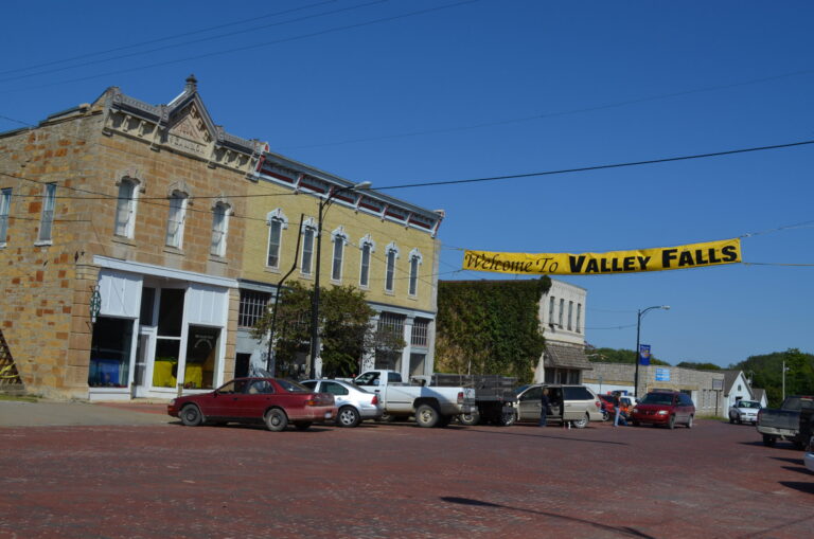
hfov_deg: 53.2
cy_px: 270
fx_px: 812
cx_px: 407
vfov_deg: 36.7
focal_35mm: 36
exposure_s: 1/400
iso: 100
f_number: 10
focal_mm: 24
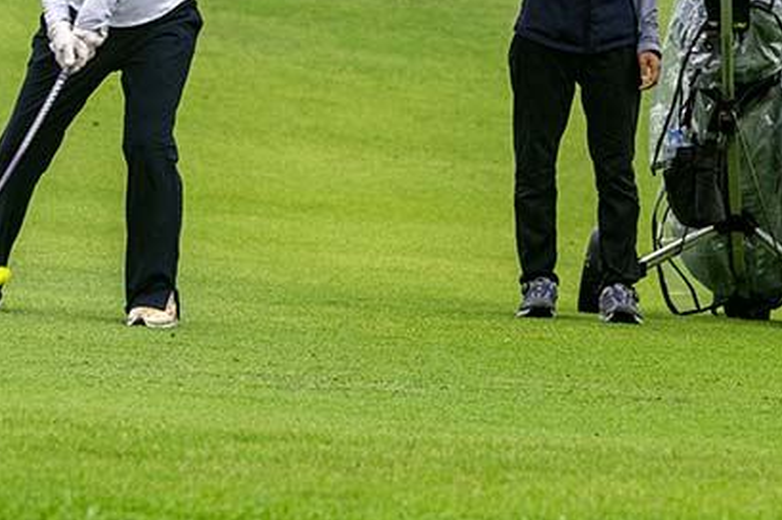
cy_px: -84
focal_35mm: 376
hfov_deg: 5.5
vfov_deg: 3.6
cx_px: 453
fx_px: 8161
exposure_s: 1/800
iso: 1400
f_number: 5.6
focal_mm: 160
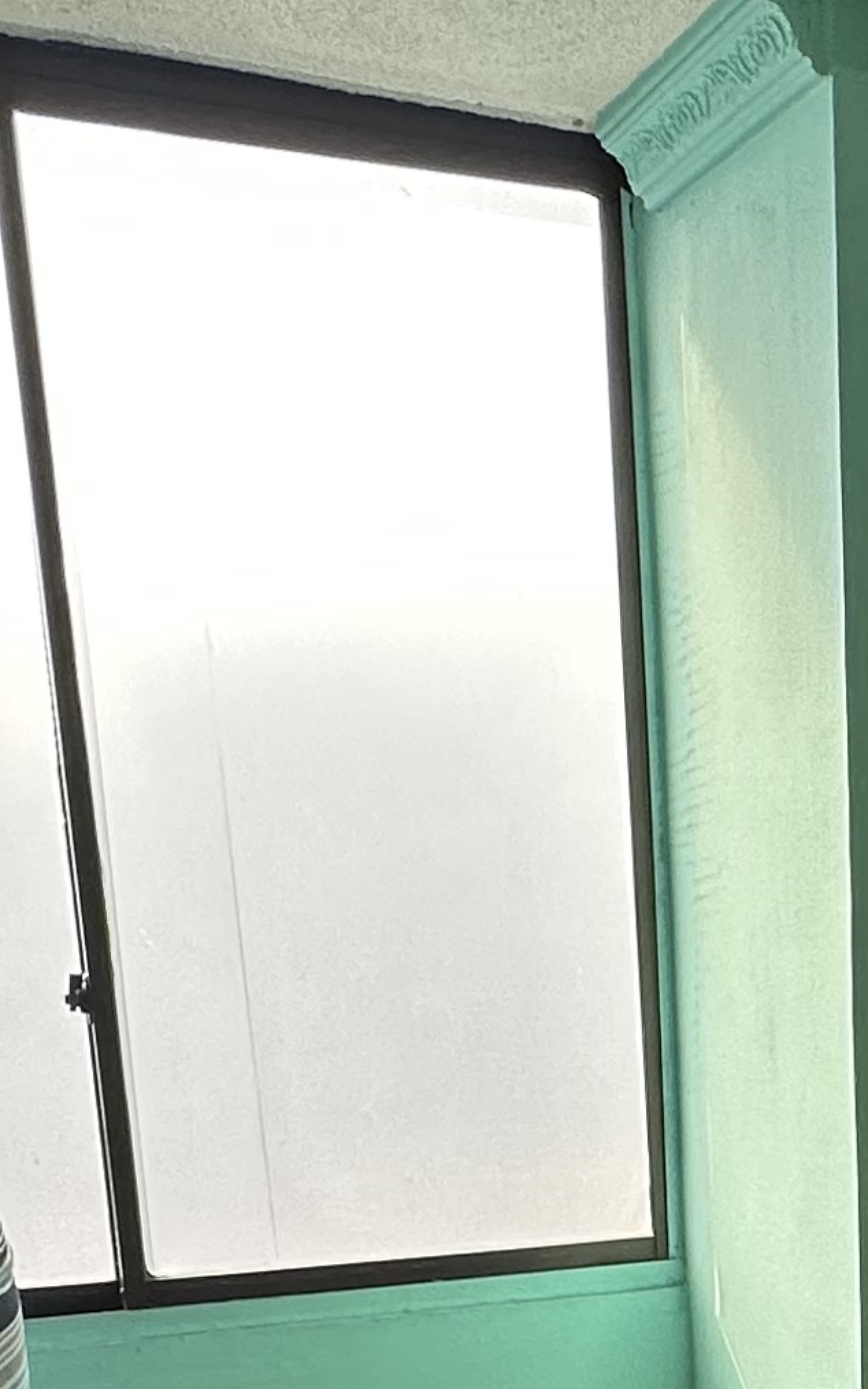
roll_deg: -1.1
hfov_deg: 20.5
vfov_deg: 31.1
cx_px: 1058
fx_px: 2232
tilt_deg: -15.6
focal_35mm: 59
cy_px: 1496
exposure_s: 1/143
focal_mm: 2.22
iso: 40
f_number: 2.2
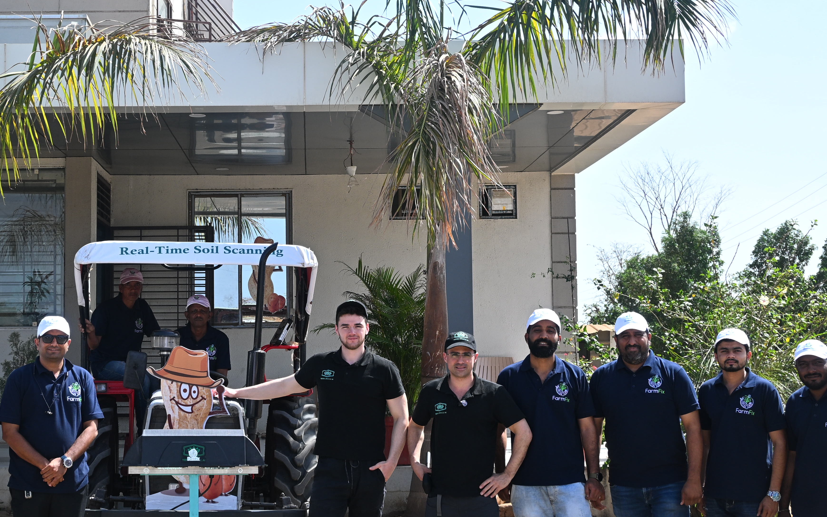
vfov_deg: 19.3
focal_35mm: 67
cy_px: 228
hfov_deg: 30.3
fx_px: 1519
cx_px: 293
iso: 100
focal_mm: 27.5
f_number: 6.3
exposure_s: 1/320
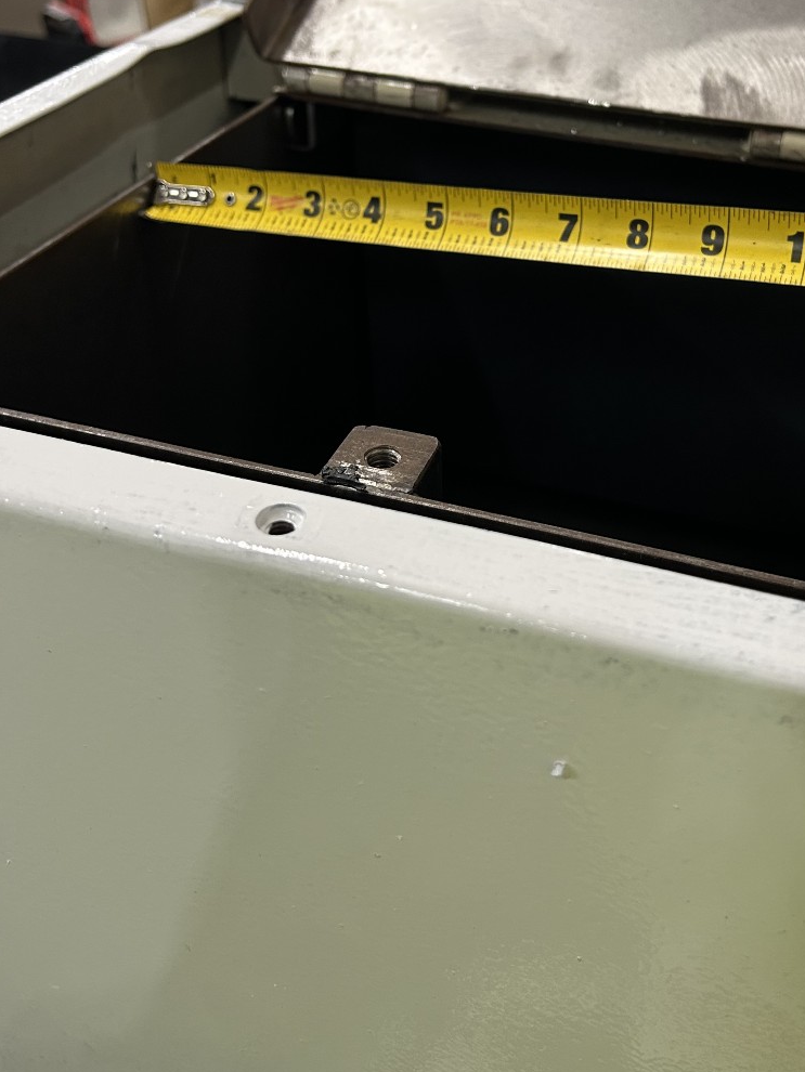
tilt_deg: -31.8
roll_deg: -3.5
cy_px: 361
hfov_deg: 40.2
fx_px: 1085
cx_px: 538
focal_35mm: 35
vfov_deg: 51.7
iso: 160
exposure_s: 1/60
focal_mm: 5.7
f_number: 1.5
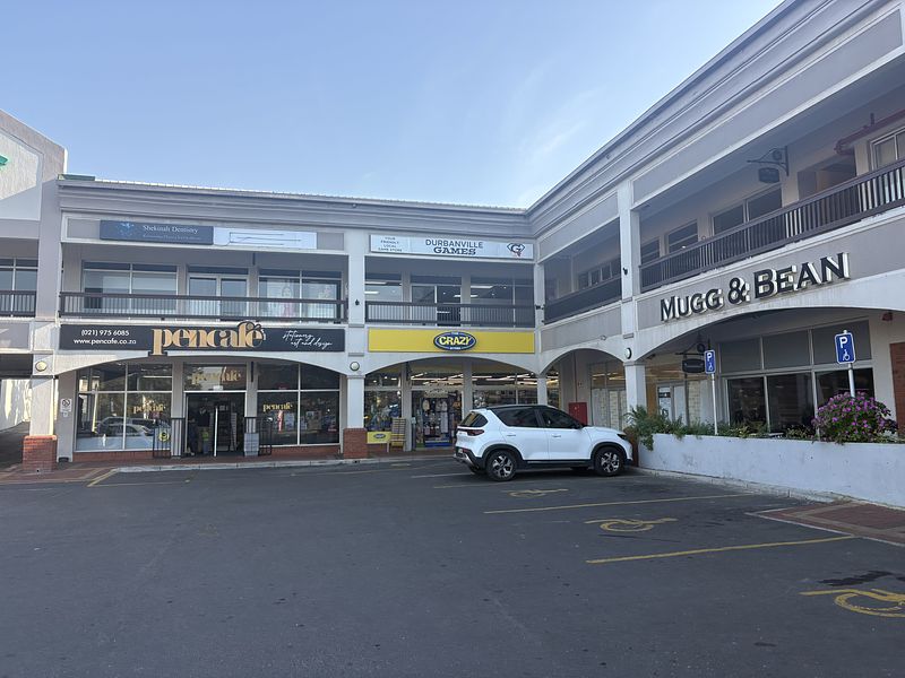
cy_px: 339
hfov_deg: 67.3
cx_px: 452
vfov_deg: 53.1
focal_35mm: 26
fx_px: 680
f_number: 1.6
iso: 50
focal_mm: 5.96
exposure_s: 1/764
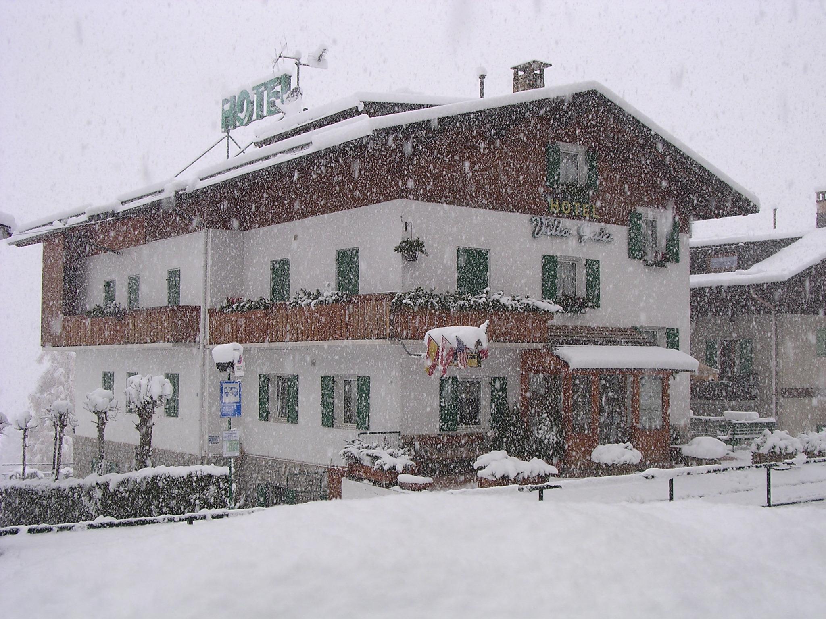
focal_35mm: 46
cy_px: 310
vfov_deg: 31.5
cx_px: 413
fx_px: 1098
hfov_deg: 41.2
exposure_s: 1/151
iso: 100
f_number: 3
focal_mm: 7.1
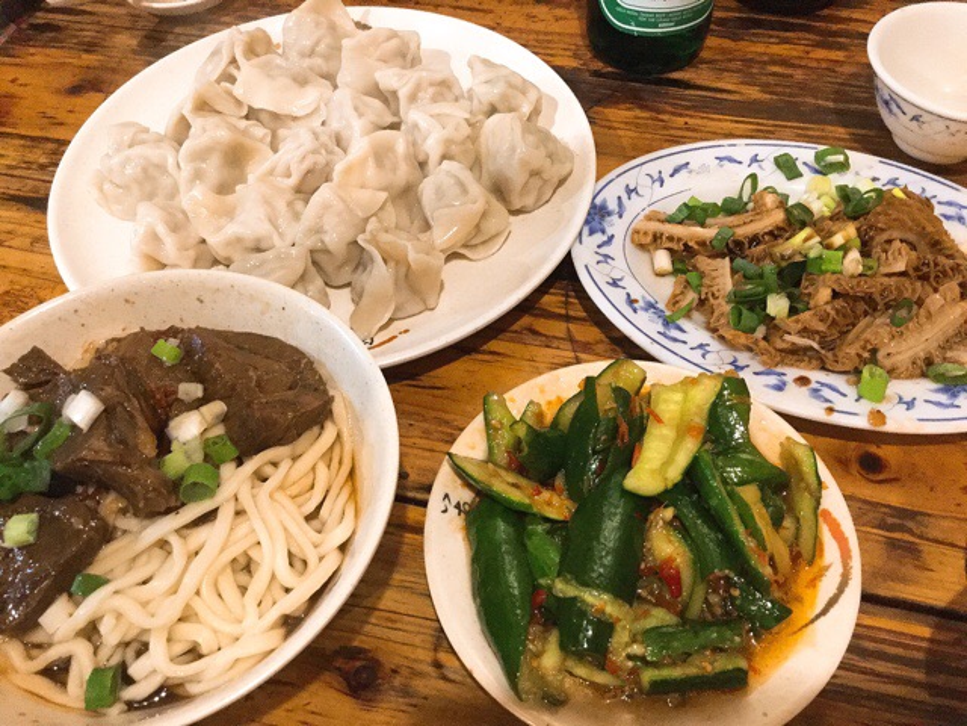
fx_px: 866
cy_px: 363
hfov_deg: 58.4
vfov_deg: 45.4
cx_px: 484
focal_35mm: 31
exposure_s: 1/15
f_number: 2.4
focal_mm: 3.3
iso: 320
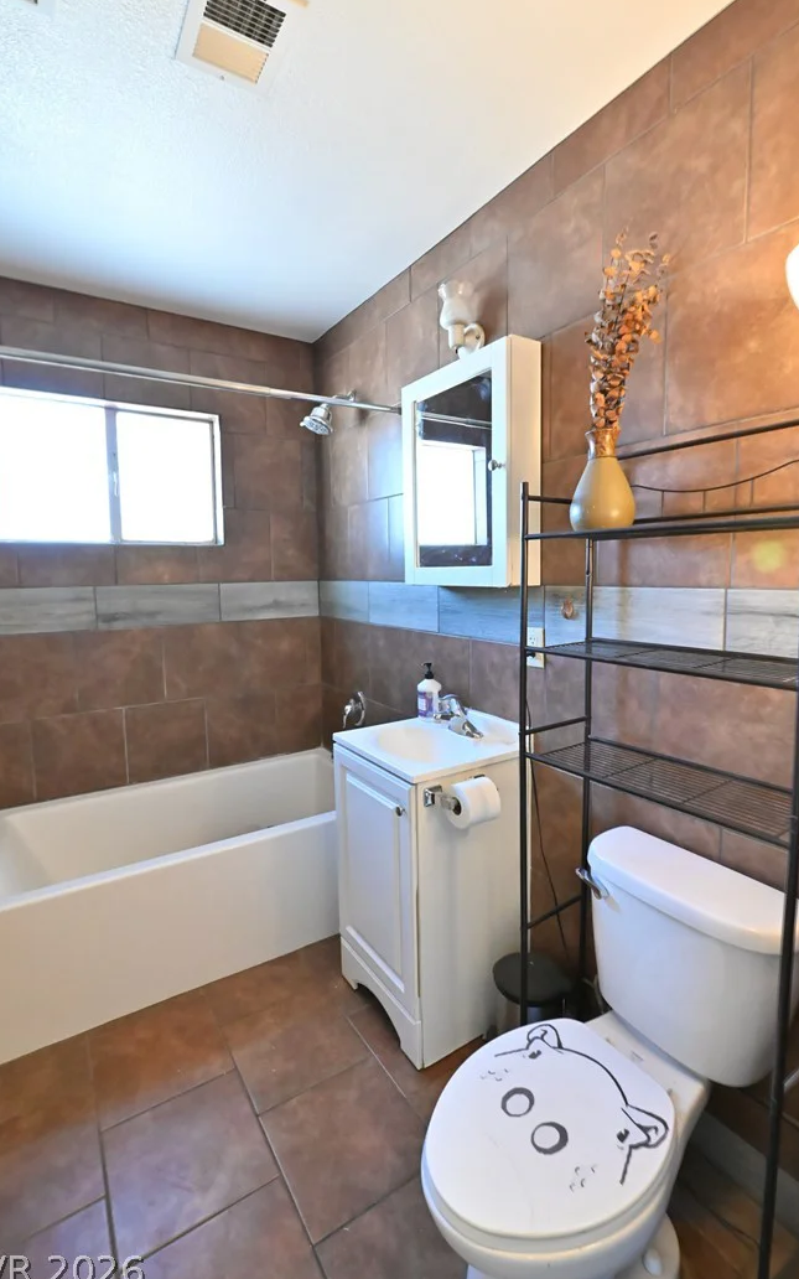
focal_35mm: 15
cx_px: 399
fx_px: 523
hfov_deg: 74.8
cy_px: 630
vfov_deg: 101.5
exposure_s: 1/60
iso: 12800
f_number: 10
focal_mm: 14
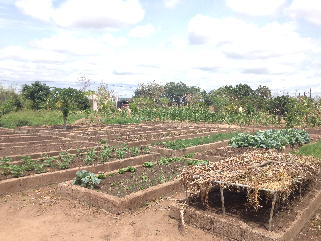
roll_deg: -0.6
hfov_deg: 55.4
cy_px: 120
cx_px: 160
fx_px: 306
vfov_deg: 42.9
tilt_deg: -2.3
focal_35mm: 33
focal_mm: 4.12
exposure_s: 1/985
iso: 50
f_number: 2.4
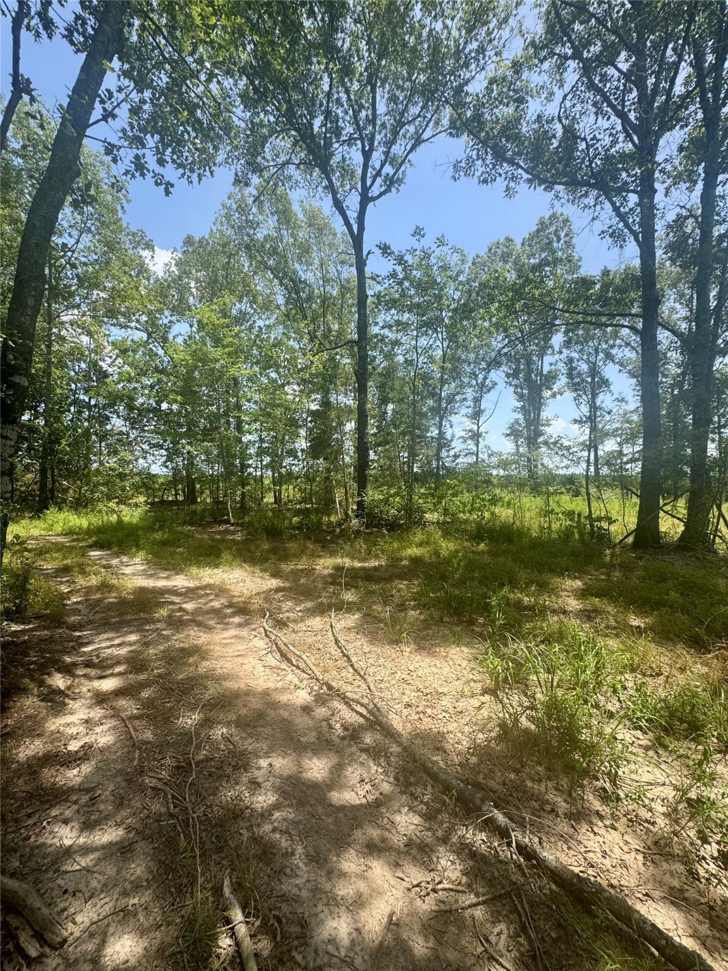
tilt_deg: +3.1
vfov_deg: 102.1
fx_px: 393
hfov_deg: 85.7
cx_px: 364
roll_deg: +0.4
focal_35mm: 14
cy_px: 486
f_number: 2.2
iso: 40
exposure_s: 1/741
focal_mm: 2.22
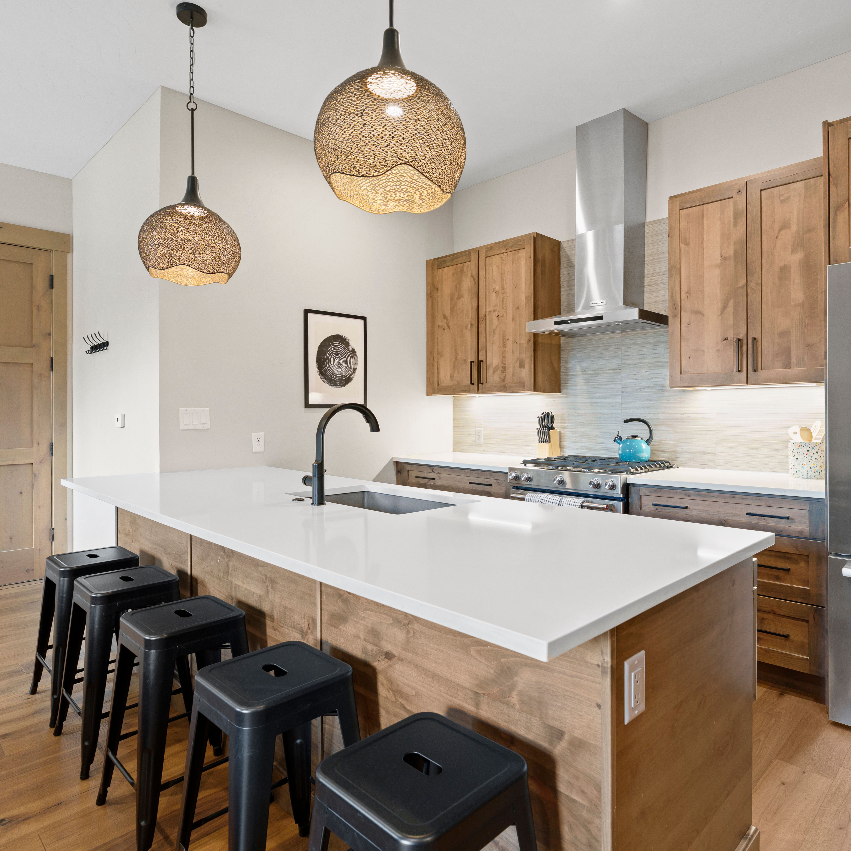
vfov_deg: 72.1
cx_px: 466
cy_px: 420
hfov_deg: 72.0
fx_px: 584
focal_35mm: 21
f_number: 5.6
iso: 800
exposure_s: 1/5
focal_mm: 16
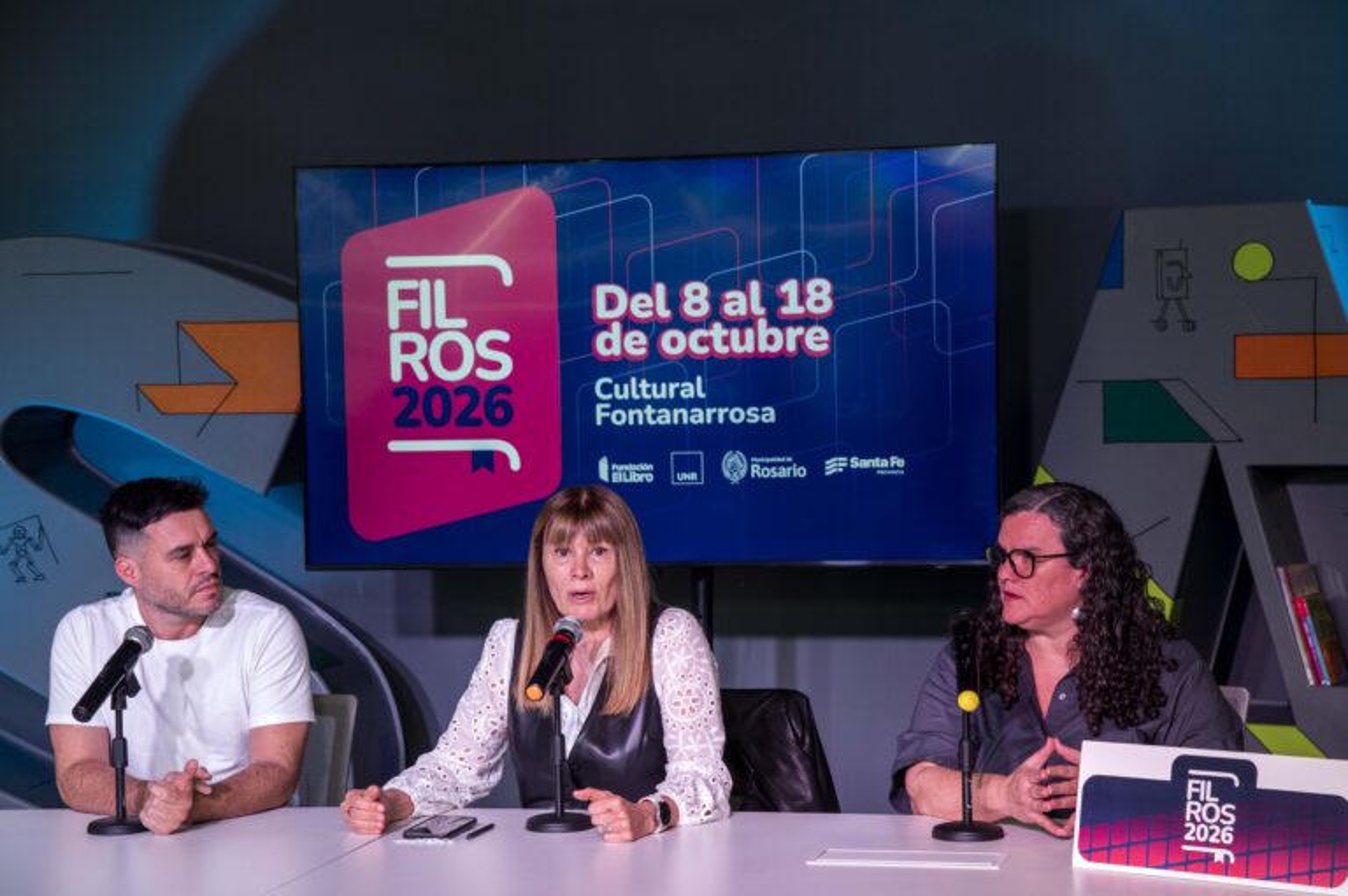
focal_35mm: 85
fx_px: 3181
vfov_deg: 16.1
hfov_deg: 23.9
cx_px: 674
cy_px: 448
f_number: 6.3
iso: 800
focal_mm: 85
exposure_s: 1/200
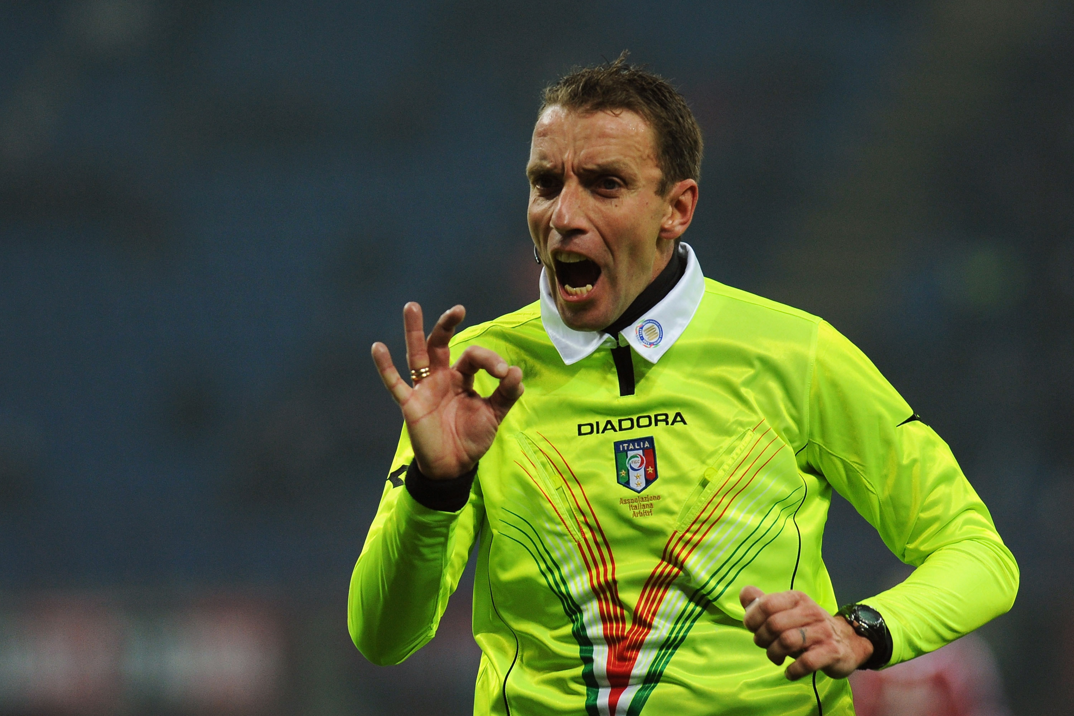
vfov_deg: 4.6
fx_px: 8949
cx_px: 537
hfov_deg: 6.9
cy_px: 358
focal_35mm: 300
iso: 1250
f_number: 4
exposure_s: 1/1000
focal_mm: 300
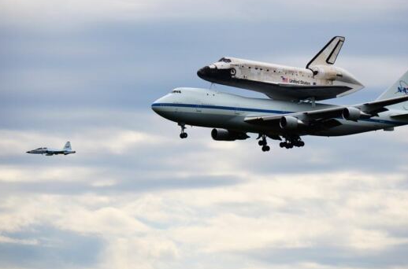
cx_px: 236
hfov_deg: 6.6
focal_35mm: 315
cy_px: 107
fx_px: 3559
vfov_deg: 4.3
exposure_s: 1/2000
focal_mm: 170
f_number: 5.6
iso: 200
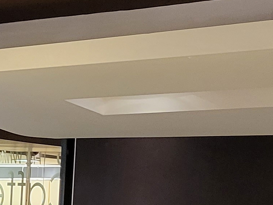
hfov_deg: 12.2
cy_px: 286
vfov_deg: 10.4
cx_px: -322
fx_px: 1088
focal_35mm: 138
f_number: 1.8
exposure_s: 1/50
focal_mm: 5.4
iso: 500
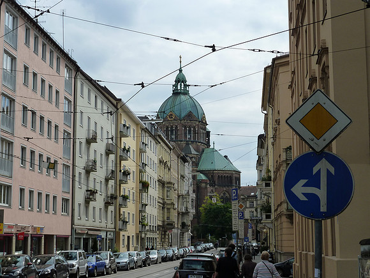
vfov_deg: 21.9
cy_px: 139
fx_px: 716
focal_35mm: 67
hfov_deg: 29.0
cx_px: 185
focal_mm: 11
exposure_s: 1/500
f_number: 5.6
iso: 125
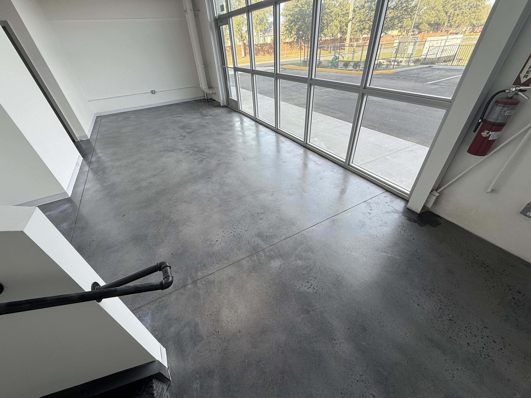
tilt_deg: -36.9
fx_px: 215
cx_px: 266
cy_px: 199
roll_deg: +2.9
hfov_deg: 102.1
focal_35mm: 14
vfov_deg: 85.7
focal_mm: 2.22
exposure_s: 1/174
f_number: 2.2
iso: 50
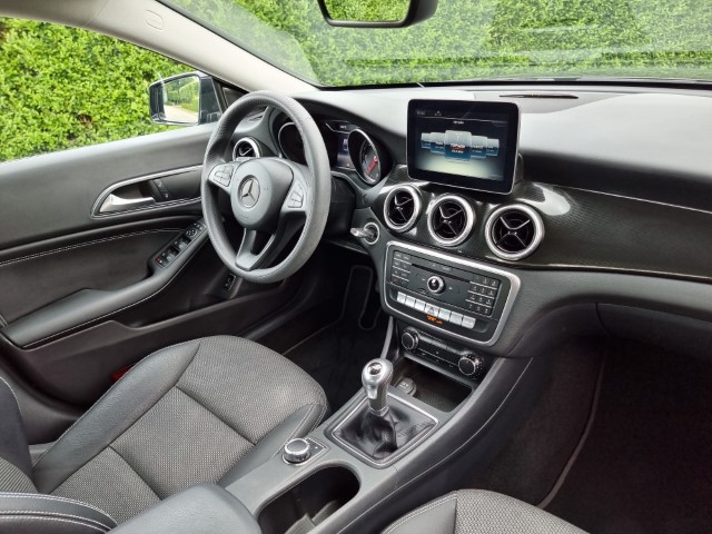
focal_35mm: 24
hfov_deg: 71.6
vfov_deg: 56.8
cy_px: 267
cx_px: 356
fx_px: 494
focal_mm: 6.7
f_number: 1.8
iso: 200
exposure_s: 1/120
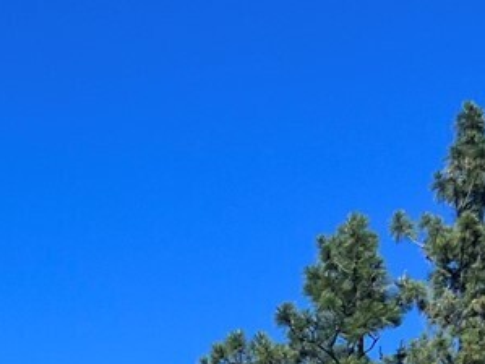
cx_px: -397
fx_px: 1947
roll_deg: -4.6
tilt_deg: +9.7
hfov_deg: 12.8
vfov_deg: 9.6
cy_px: 832
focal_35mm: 139
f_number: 1.5
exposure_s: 1/2994
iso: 50
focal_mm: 5.7
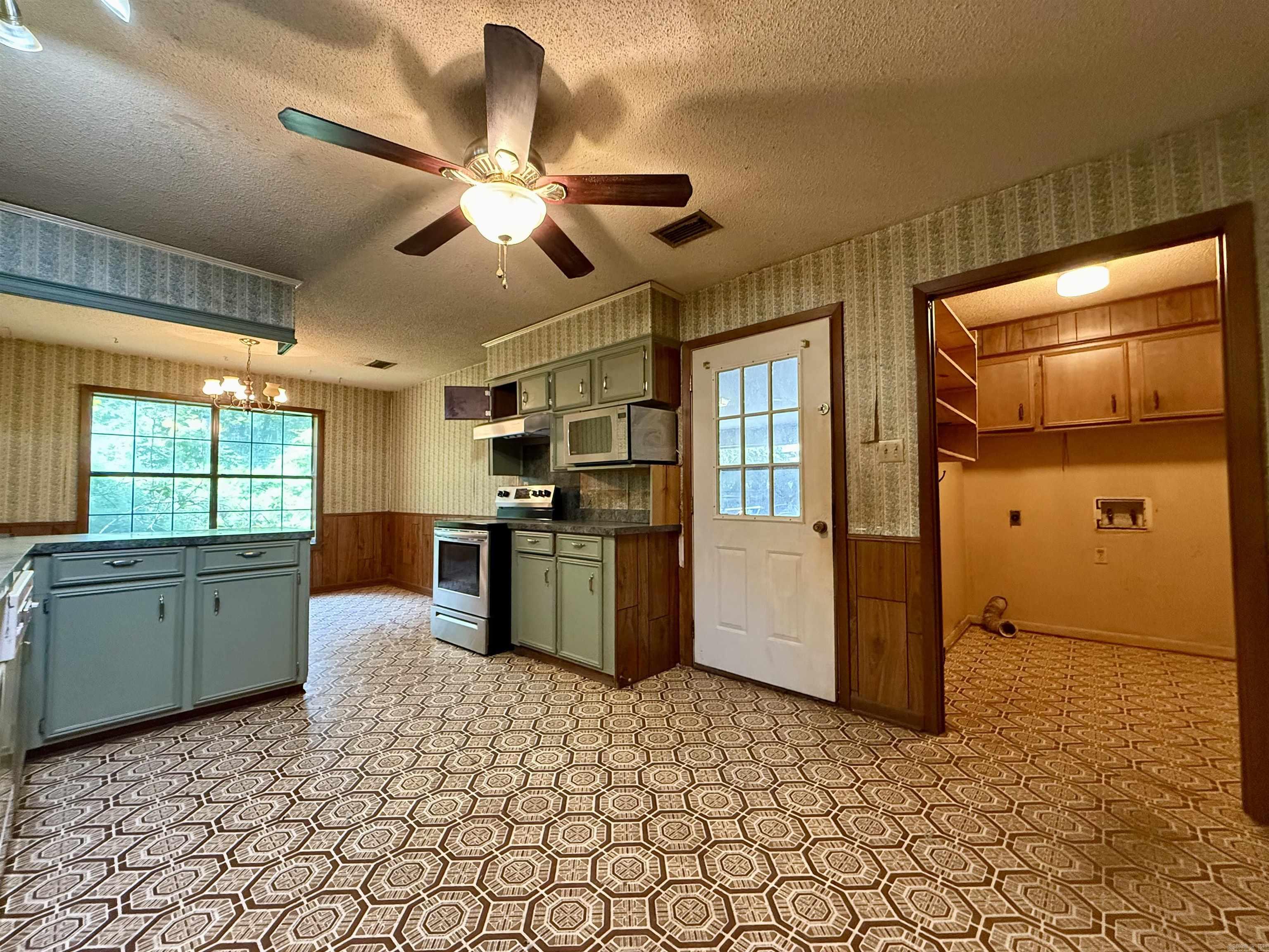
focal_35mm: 14
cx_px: 634
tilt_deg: +3.0
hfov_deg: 102.1
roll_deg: +0.6
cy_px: 476
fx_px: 513
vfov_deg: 85.7
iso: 800
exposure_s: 1/60
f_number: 2.2
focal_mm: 2.22
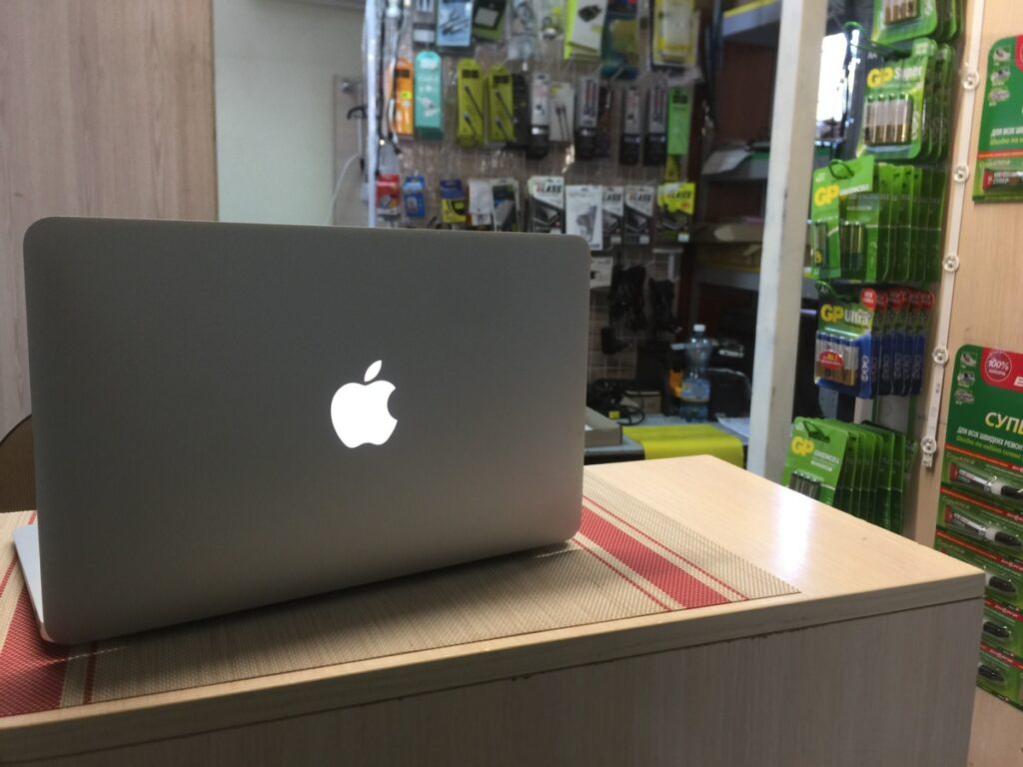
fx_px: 857
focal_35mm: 29
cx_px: 512
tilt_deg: -8.0
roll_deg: -2.1
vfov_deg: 48.2
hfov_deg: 61.7
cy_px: 384
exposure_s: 1/17
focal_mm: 4.15
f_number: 2.2
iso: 50
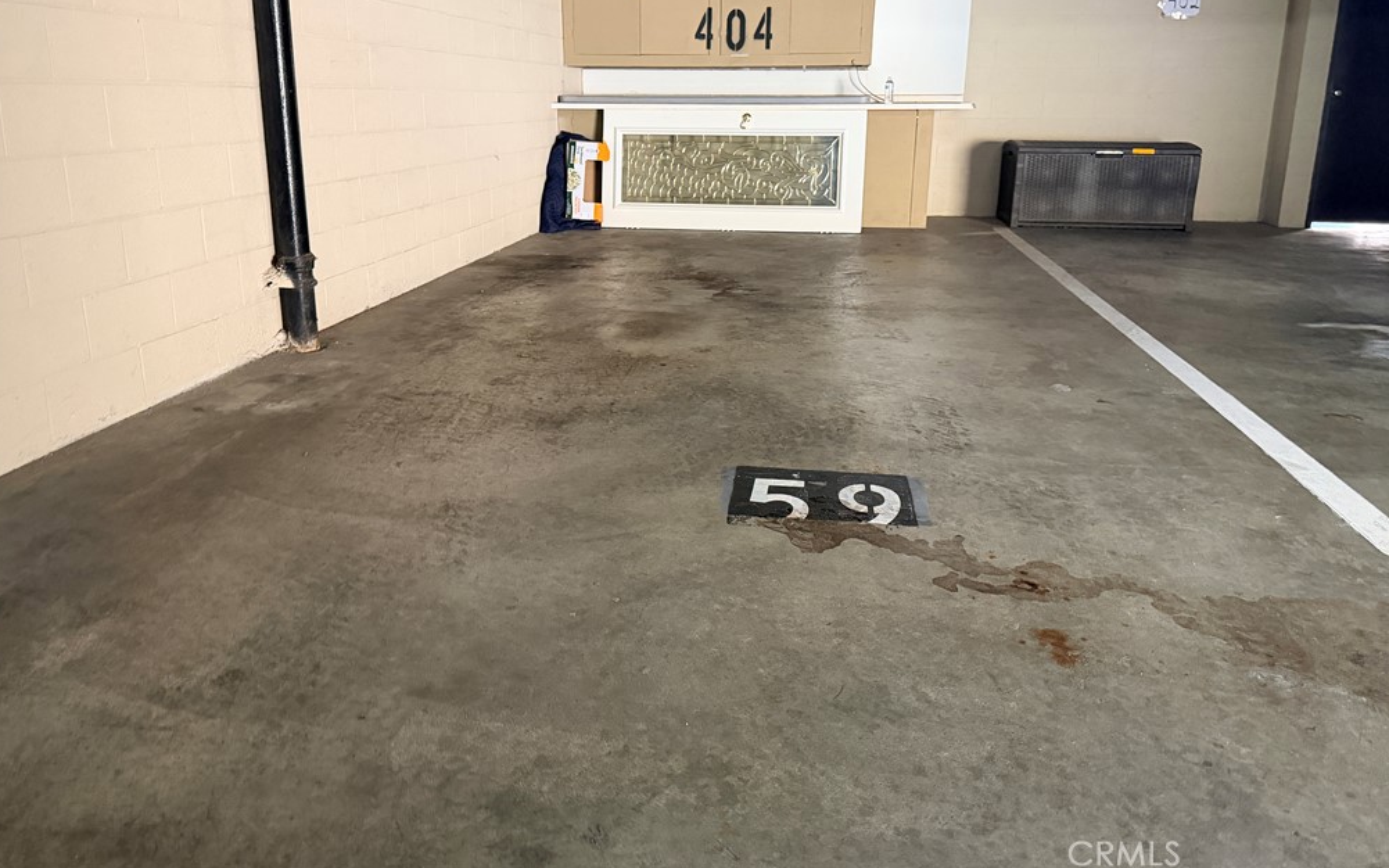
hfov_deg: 70.4
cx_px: 690
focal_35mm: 26
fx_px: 984
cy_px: 341
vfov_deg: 47.3
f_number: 1.78
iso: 640
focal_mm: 6.76
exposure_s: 1/60
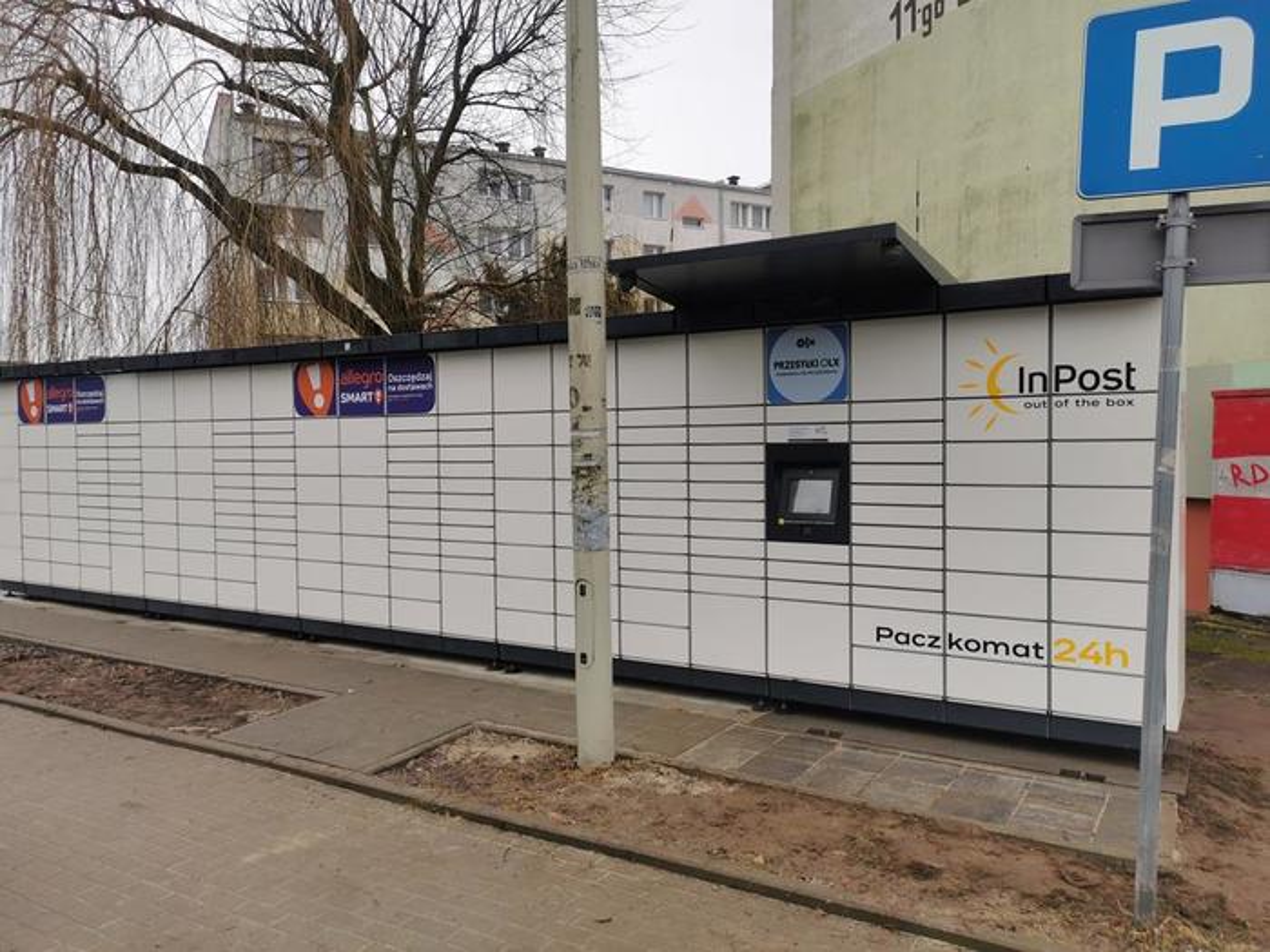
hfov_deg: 65.3
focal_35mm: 27
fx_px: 991
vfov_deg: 51.4
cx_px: 635
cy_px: 476
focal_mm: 5.58
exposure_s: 1/265
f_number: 1.8
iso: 50
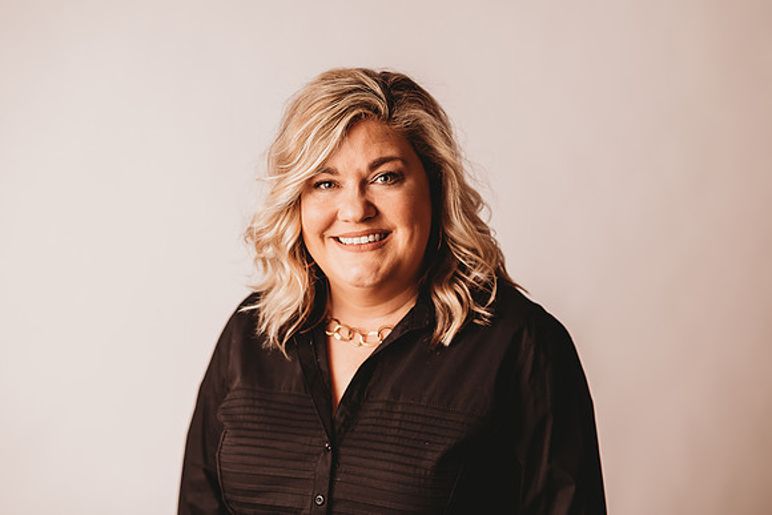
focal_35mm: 85
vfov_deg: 16.1
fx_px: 1823
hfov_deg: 23.9
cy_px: 258
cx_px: 386
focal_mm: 85
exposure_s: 1/160
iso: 100
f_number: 2.5
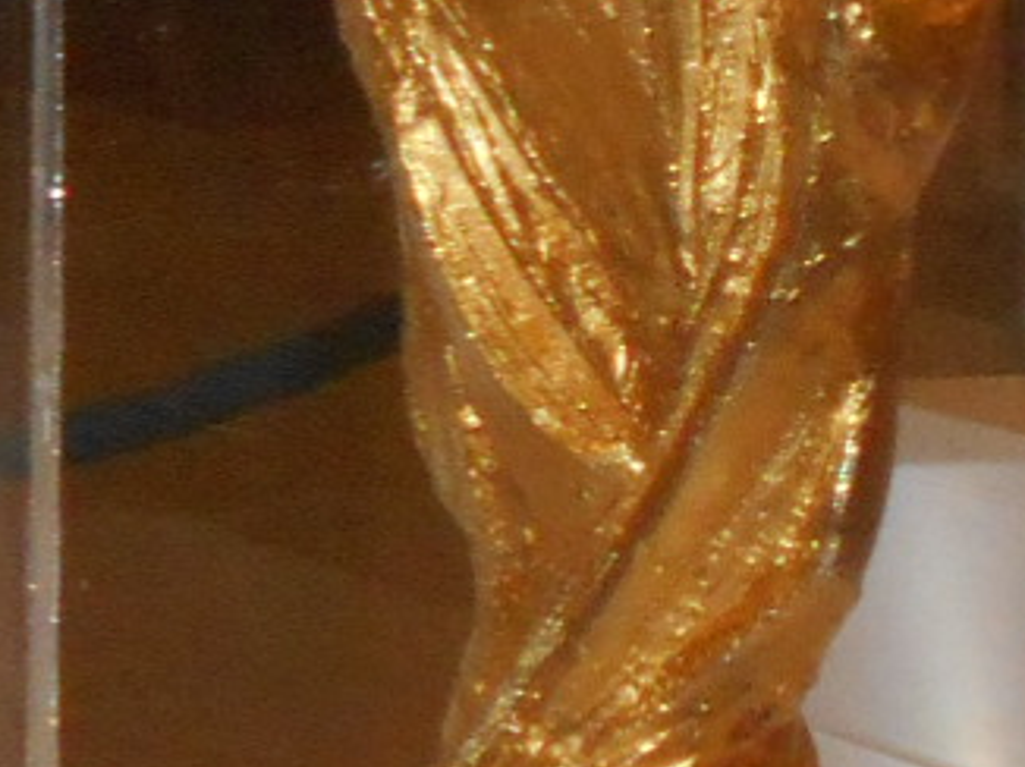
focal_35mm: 349
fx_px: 10326
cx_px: -890
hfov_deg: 5.6
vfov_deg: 4.3
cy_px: 292
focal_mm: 8.8
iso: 360
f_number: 4.5
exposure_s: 1/60
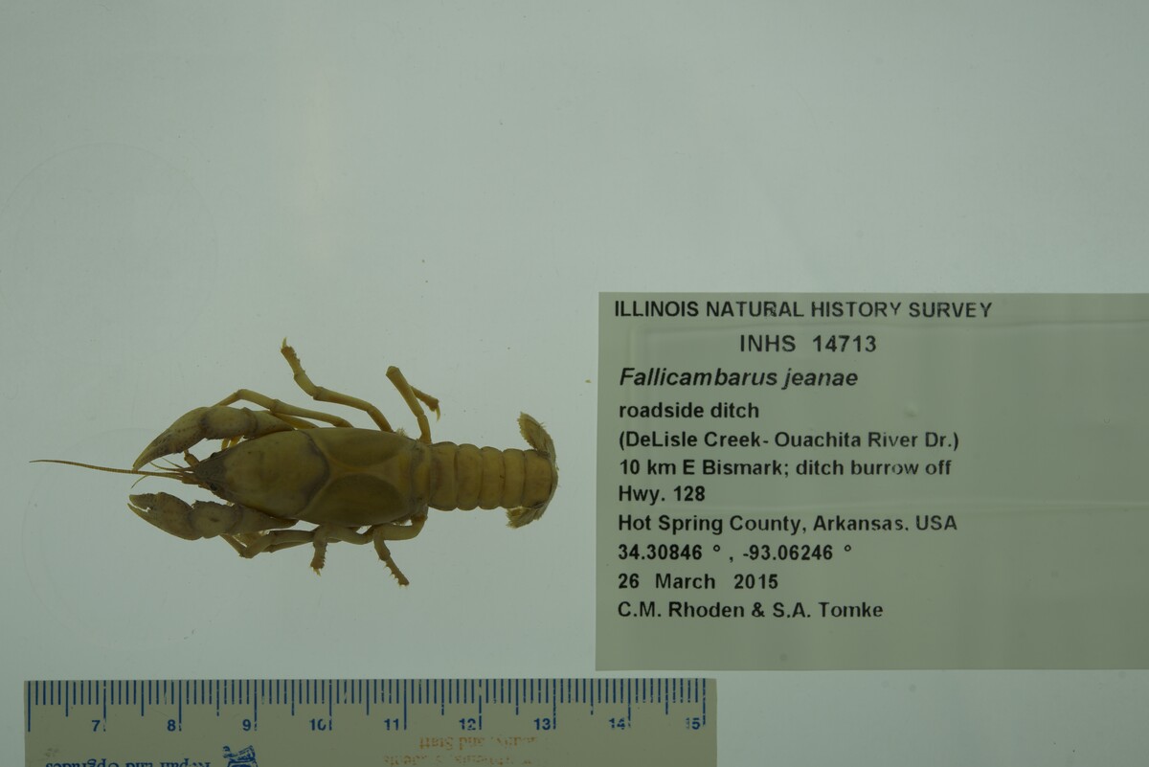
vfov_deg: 22.6
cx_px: 574
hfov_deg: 33.4
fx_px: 1916
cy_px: 384
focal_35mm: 60
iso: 50
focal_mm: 60
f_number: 9
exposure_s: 1/100
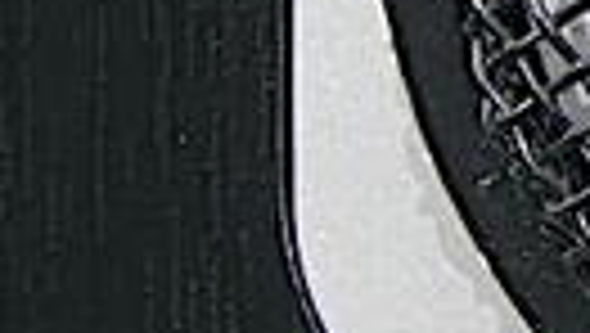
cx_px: 1225
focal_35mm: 988
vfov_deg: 1.2
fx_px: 15472
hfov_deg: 2.2
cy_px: -752
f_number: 5.2
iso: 100
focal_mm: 22.3
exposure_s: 1/1.3
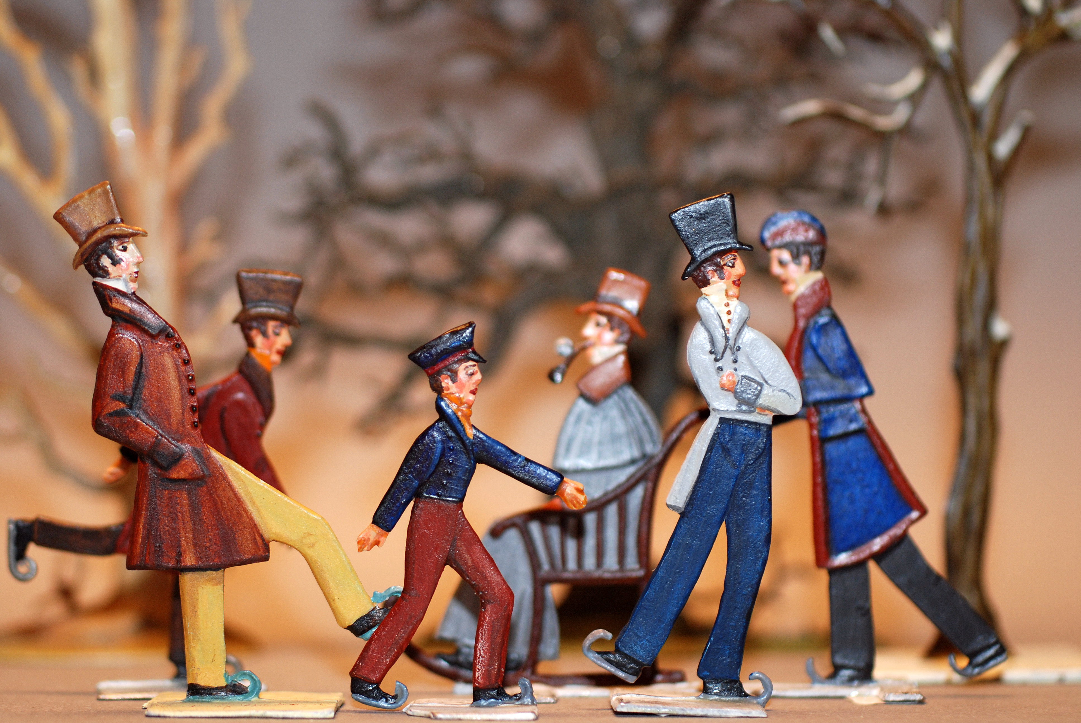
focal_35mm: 75
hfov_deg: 27.0
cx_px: 540
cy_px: 362
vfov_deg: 18.2
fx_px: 2255
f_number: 2.8
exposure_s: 1/60
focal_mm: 50
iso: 200
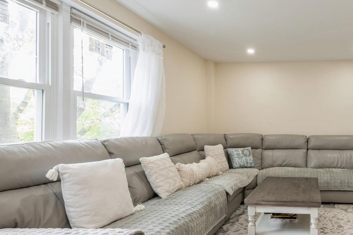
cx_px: 282
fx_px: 255
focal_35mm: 26
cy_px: 144
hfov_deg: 63.5
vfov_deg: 49.1
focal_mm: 15
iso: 640
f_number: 14
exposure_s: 1/1.67
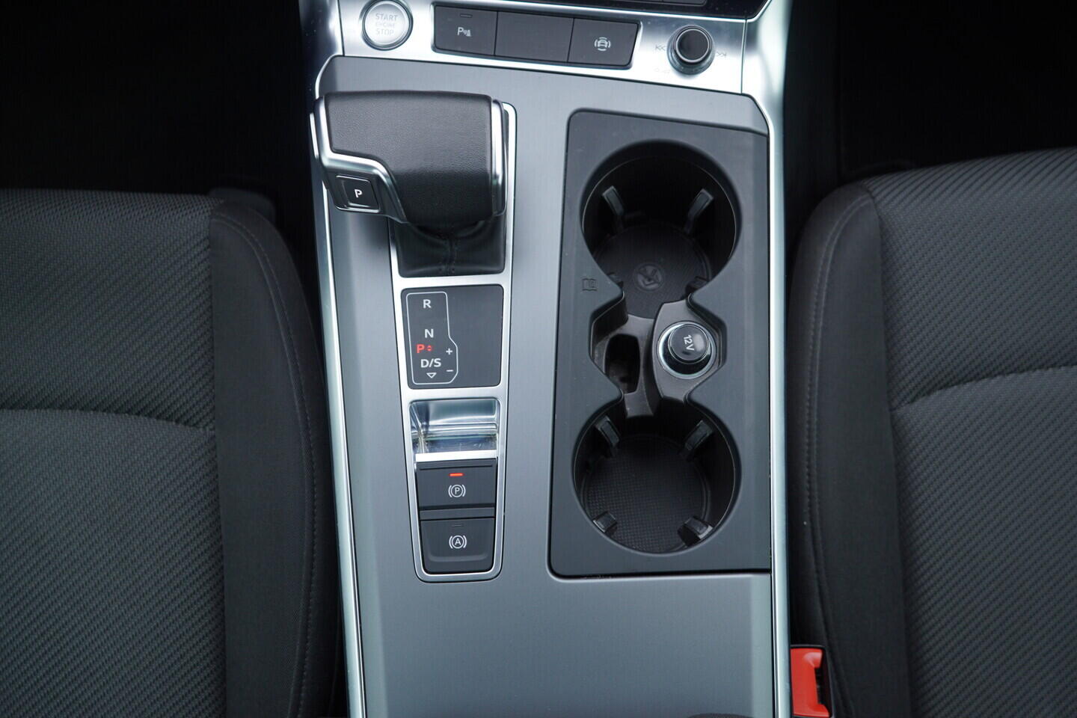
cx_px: 538
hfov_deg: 53.1
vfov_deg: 36.9
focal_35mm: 36
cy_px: 359
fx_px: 1077
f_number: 3.2
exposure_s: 1/40
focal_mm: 24
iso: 125
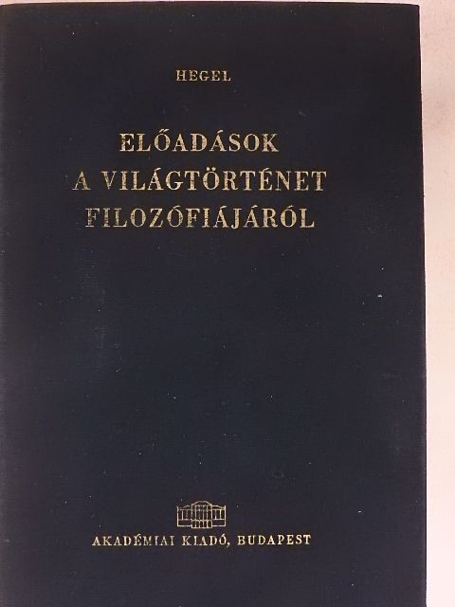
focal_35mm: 40
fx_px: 701
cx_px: 228
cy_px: 304
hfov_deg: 36.0
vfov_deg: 46.8
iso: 1250
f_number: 3.8
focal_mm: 7.2
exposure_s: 1/80
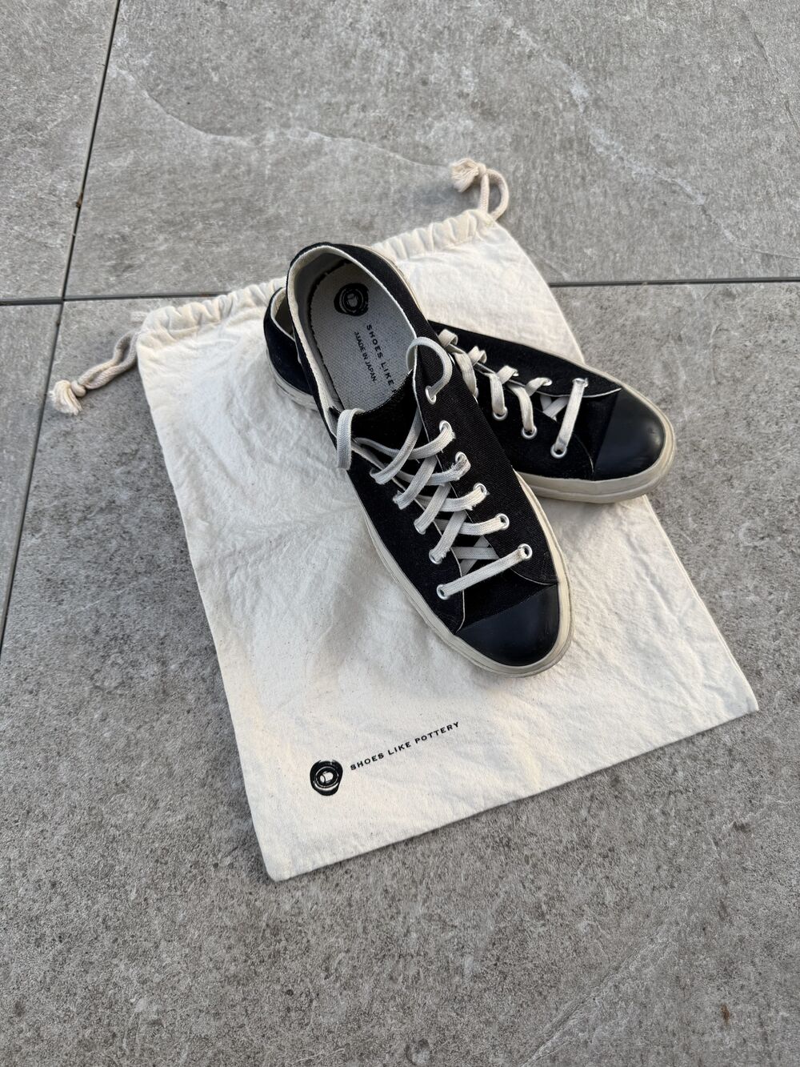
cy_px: 534
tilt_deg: -70.4
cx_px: 400
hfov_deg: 56.8
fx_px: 739
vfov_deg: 71.6
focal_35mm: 24
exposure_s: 1/121
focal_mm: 6.76
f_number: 1.78
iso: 64
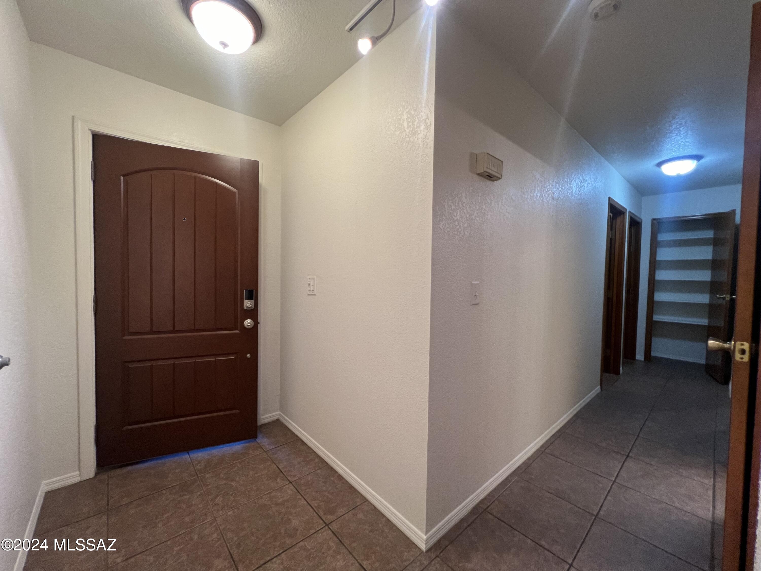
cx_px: 380
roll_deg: -1.1
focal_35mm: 13
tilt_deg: -2.8
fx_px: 286
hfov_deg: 106.2
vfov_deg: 89.9
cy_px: 286
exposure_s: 1/60
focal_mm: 1.57
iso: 160
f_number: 1.8
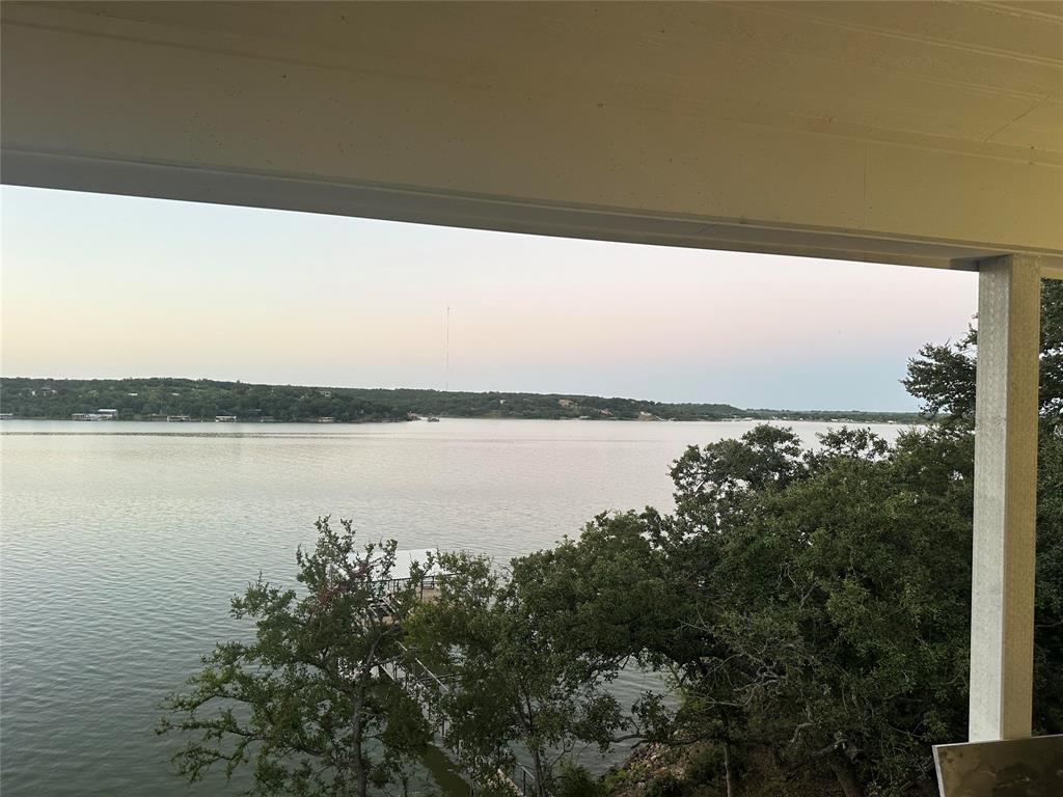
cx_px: 532
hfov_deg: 71.6
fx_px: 737
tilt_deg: +1.6
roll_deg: -1.5
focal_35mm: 24
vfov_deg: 56.8
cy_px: 398
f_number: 1.78
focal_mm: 6.86
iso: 125
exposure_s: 1/60
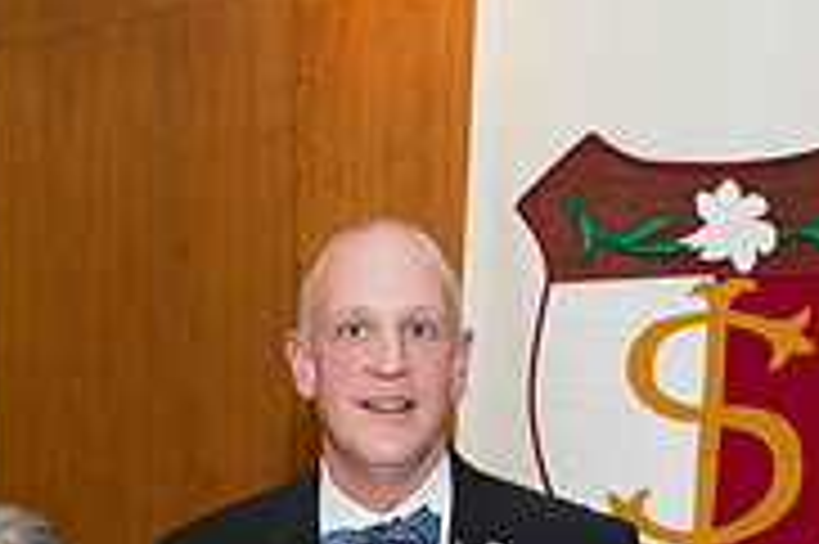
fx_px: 1887
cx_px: 90
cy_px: 850
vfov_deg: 15.1
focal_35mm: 83
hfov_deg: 23.9
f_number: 5.6
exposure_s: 1/100
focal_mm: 26
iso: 1600
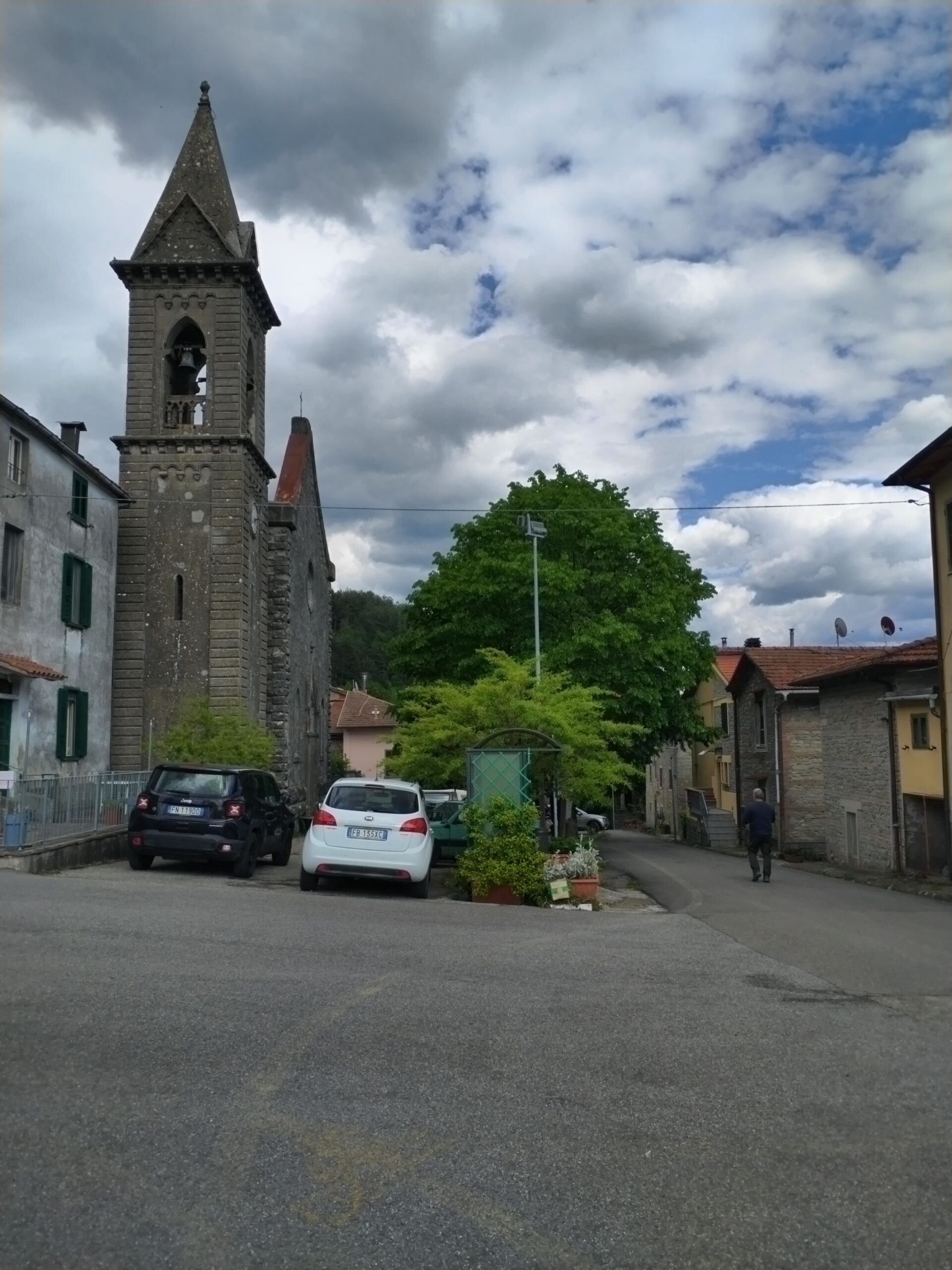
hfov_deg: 53.1
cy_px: 635
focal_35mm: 26
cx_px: 476
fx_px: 953
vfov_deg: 67.3
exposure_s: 1/1171
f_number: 1.8
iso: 100
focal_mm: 4.75
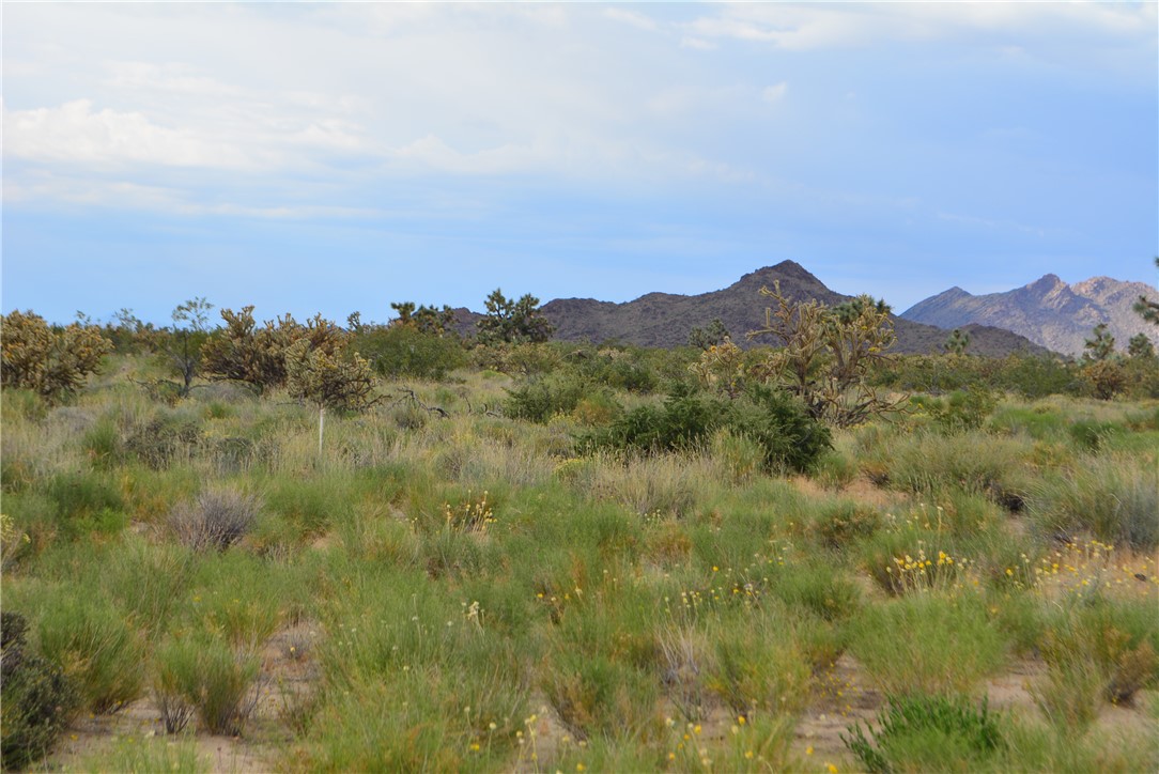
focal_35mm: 82
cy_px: 387
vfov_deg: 16.6
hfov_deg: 24.6
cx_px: 580
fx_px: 2657
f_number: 10
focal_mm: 55
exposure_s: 1/320
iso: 200
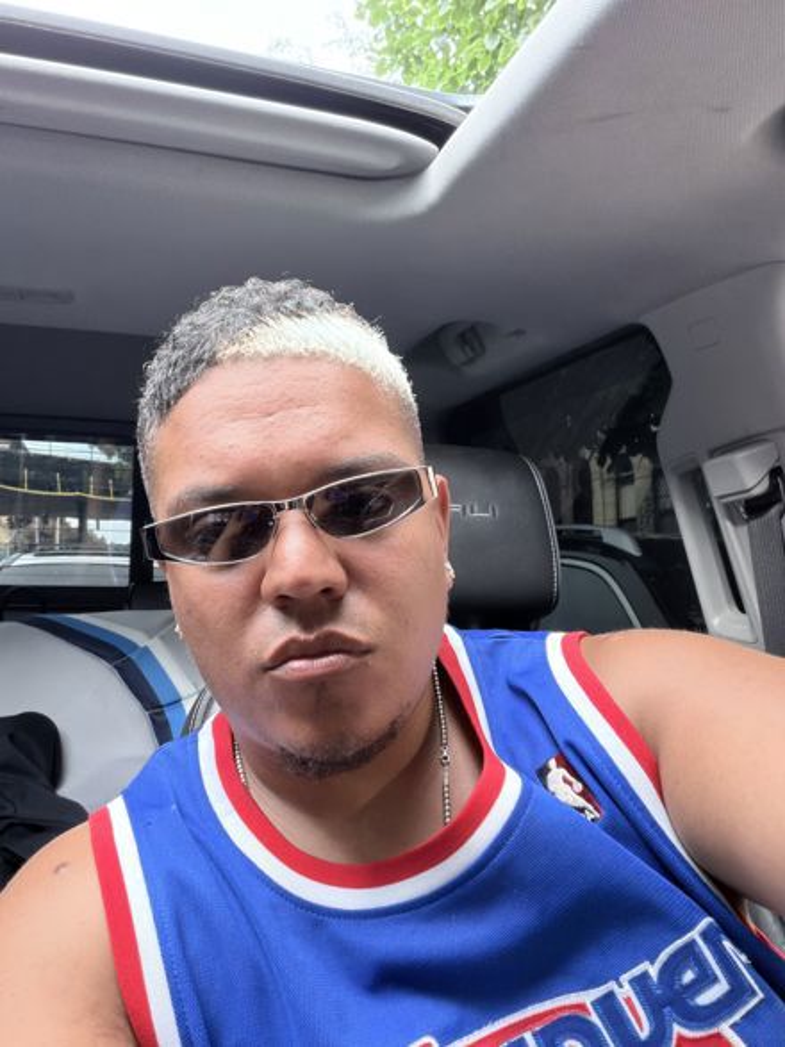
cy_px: 524
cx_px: 392
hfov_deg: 46.8
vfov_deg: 60.0
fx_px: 907
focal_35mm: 30
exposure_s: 1/68
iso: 80
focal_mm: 2.71
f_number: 1.9
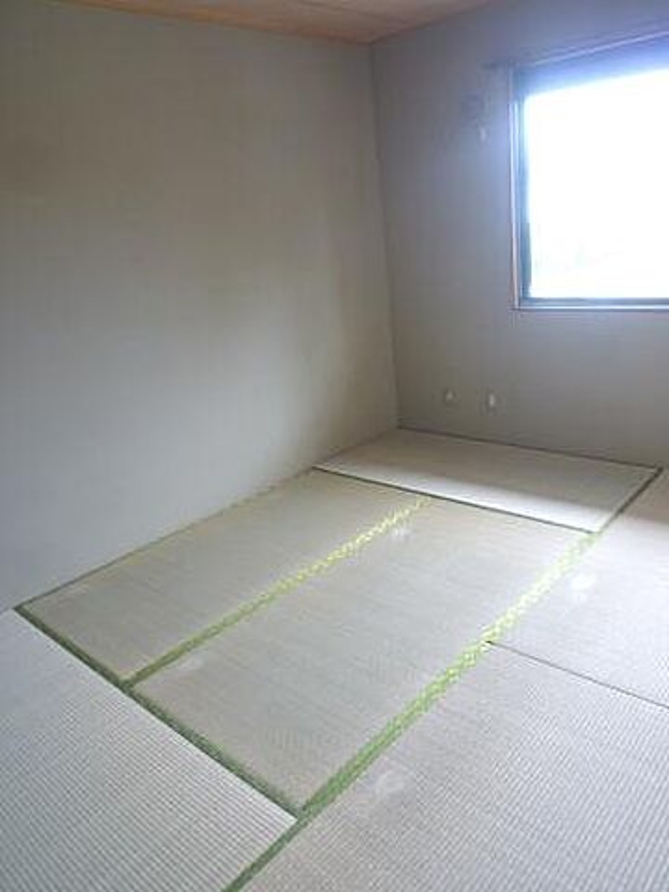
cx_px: 334
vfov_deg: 69.4
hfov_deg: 54.9
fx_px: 644
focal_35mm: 25
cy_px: 446
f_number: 2.8
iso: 200
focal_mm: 4.5
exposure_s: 1/30
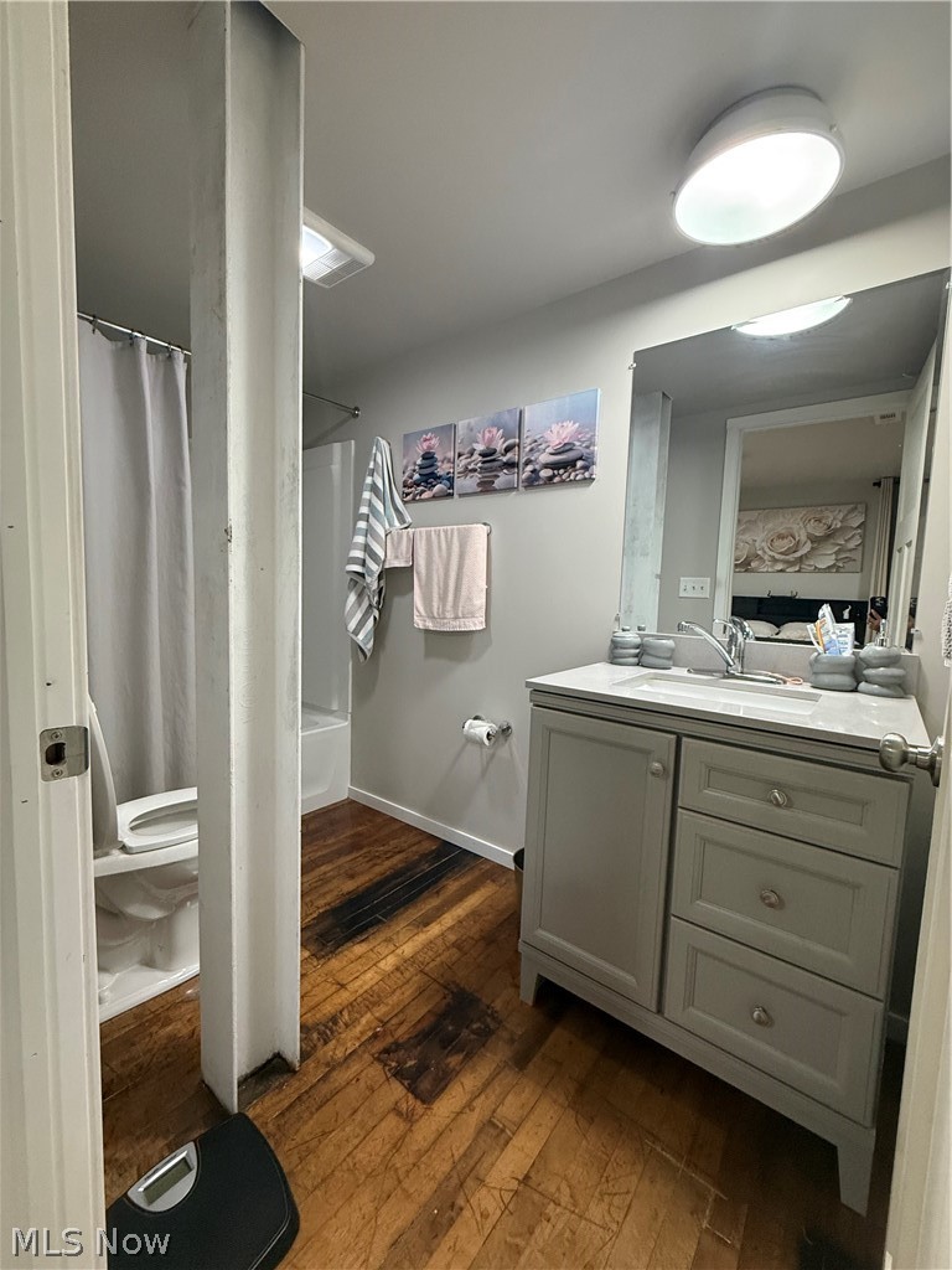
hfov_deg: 85.7
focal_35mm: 14
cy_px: 635
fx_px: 513
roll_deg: -2.4
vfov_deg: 102.1
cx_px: 476
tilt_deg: -4.6
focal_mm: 2.22
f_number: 2.2
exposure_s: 1/60
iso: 400
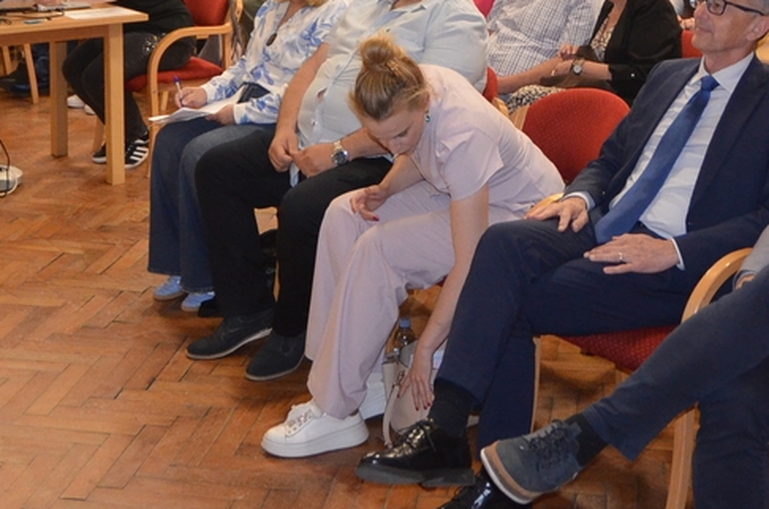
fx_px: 1578
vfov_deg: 17.9
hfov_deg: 27.4
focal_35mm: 74
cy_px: 10
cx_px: 411
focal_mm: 20
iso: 1800
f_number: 2.8
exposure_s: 1/60
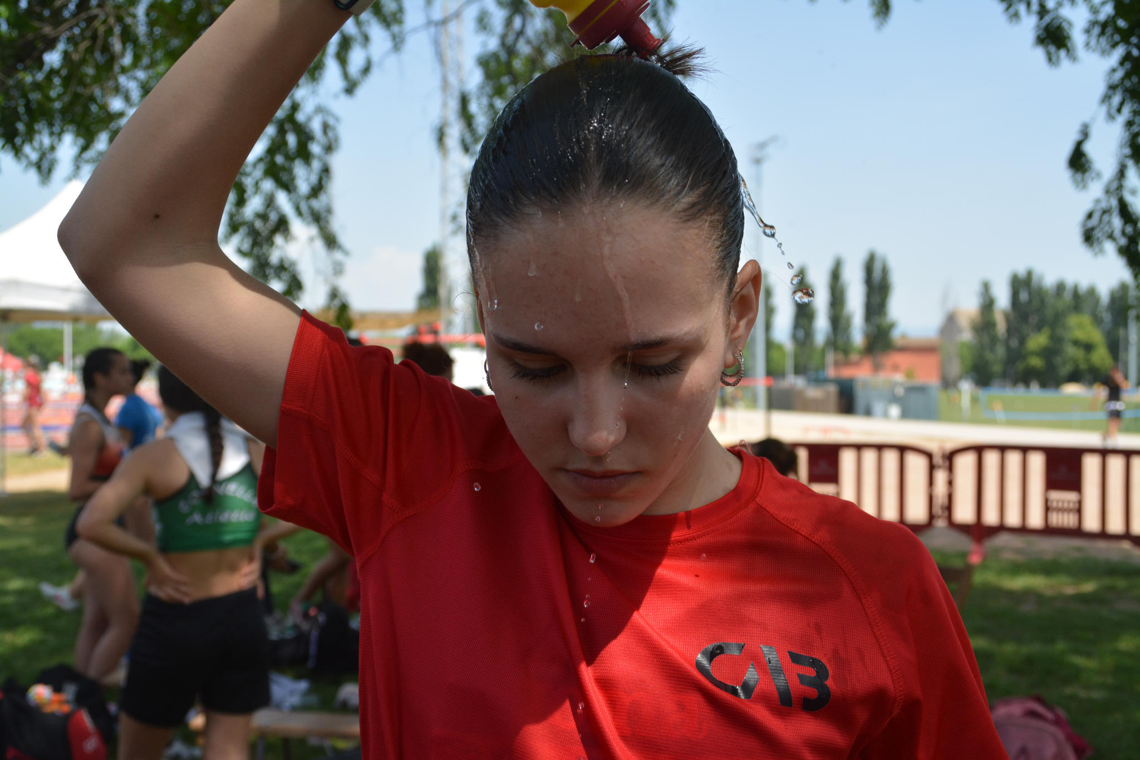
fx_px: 1330
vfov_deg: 31.9
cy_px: 380
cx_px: 570
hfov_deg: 46.4
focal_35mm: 42
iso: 400
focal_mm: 28
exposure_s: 1/1250
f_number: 5.6
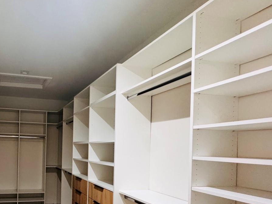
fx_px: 196
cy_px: 150
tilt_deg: -1.1
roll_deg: -1.3
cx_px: 44
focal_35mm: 25
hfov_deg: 61.9
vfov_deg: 52.8
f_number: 2.2
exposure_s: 1/60
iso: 640
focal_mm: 2.22
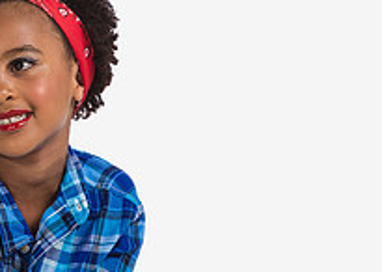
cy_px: 86
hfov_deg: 3.5
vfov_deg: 2.5
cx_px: 27
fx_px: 6308
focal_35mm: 582
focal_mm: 185
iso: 500
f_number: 11
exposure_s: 1/200
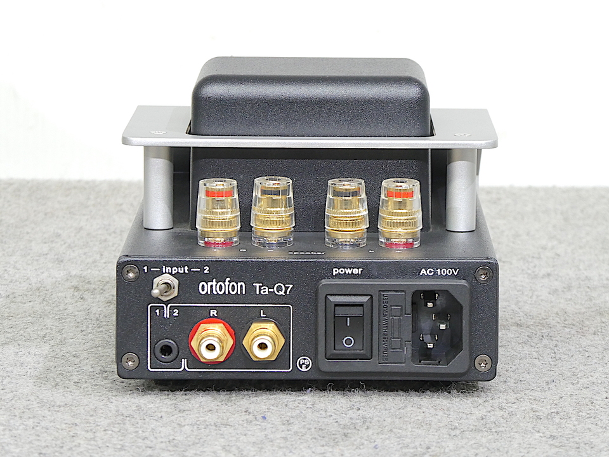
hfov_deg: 12.3
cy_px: 228
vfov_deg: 9.3
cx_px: 304
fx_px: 2815
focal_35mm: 160
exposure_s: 1/4
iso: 200
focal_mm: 28.7
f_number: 5.5
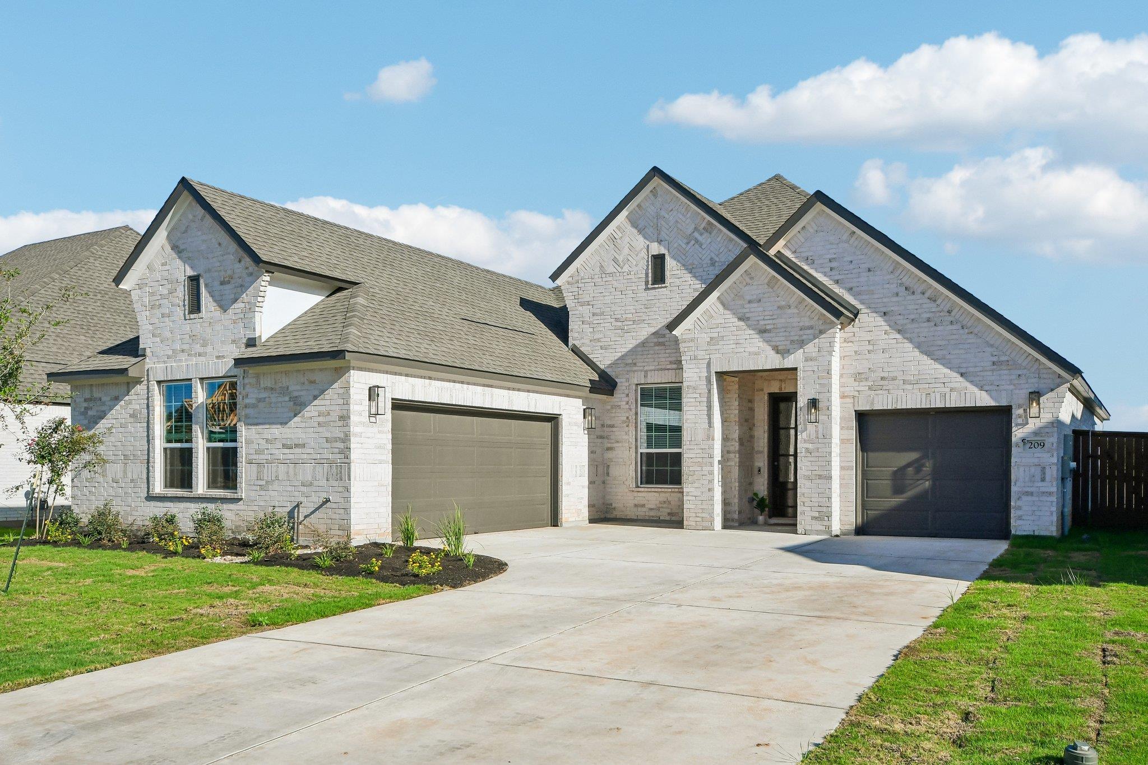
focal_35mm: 28
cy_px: 382
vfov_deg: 45.7
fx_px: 909
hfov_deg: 64.6
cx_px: 574
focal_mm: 19
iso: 400
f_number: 8
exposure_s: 1/2500
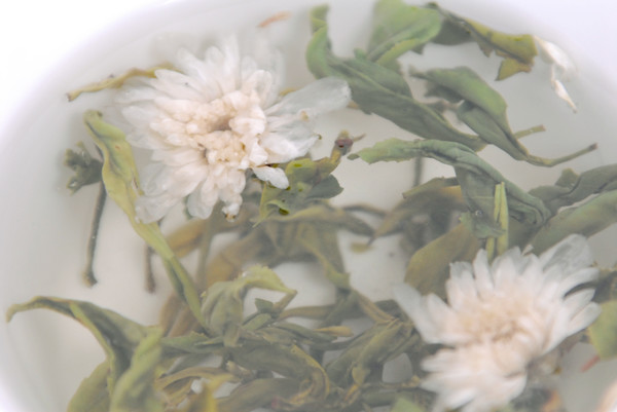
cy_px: 206
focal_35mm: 450
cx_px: 308
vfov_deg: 3.1
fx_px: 7718
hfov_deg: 4.6
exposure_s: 1/125
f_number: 6.3
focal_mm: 300
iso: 800
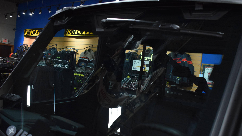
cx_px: 121
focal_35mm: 38
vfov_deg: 31.2
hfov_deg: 52.8
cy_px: 77
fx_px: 244
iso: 1400
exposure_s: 1/125
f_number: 3.8
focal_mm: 24
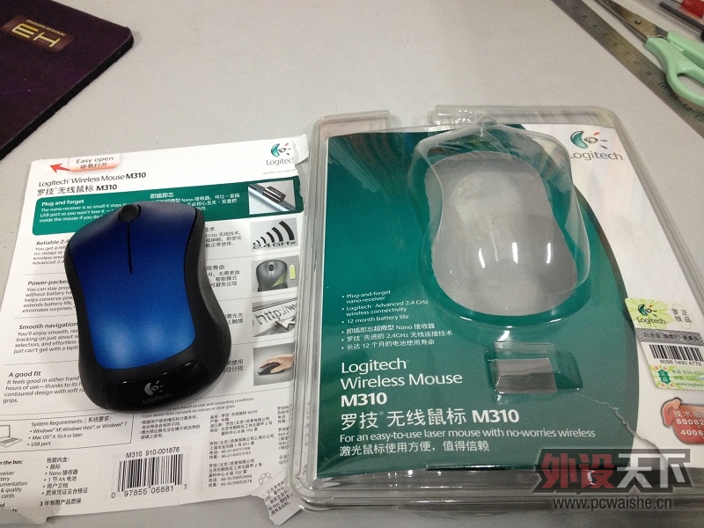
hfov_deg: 52.6
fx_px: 712
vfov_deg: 40.7
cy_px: 264
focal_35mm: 35
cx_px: 352
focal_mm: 4.28
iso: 160
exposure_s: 1/20
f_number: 2.4
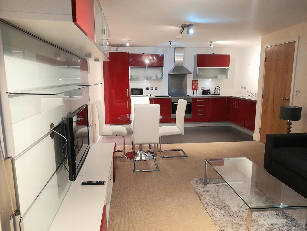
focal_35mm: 25
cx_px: 154
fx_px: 222
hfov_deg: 69.4
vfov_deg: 54.9
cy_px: 116
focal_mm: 4.6
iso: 320
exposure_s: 1/30
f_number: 2
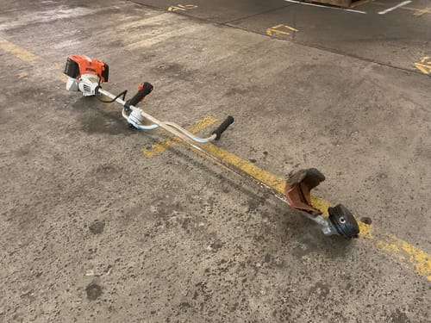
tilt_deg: -36.5
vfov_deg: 48.2
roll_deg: -0.9
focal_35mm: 29
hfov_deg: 61.7
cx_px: 216
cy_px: 162
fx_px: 361
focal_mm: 3
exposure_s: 1/30
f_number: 1.8
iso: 400
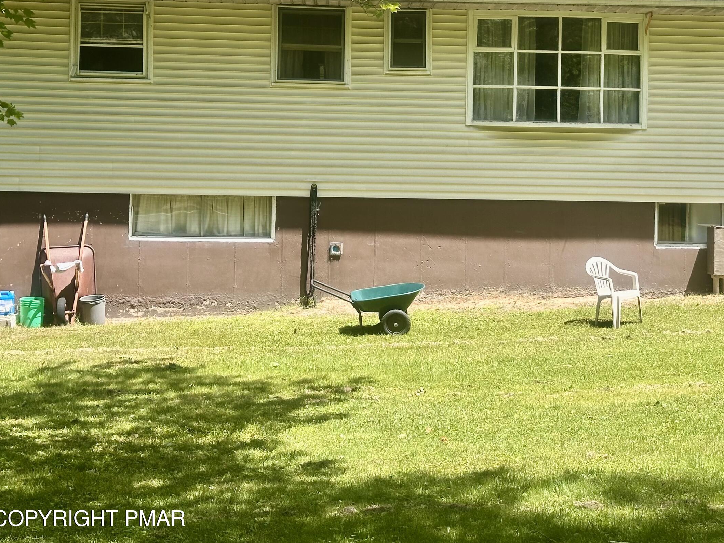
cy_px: 169
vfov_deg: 21.5
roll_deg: -1.5
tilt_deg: +1.8
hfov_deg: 28.5
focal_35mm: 68
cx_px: 433
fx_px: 1422
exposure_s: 1/1433
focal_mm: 6.86
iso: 64
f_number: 1.78
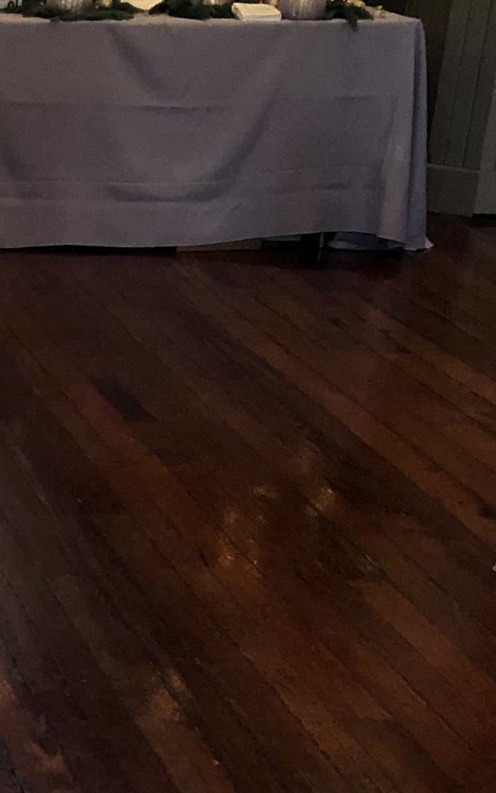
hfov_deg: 11.5
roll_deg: -0.3
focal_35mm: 103
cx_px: -478
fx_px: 2228
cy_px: 755
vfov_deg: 19.7
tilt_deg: -22.6
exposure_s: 1/13
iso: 100
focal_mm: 3.99
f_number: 1.8
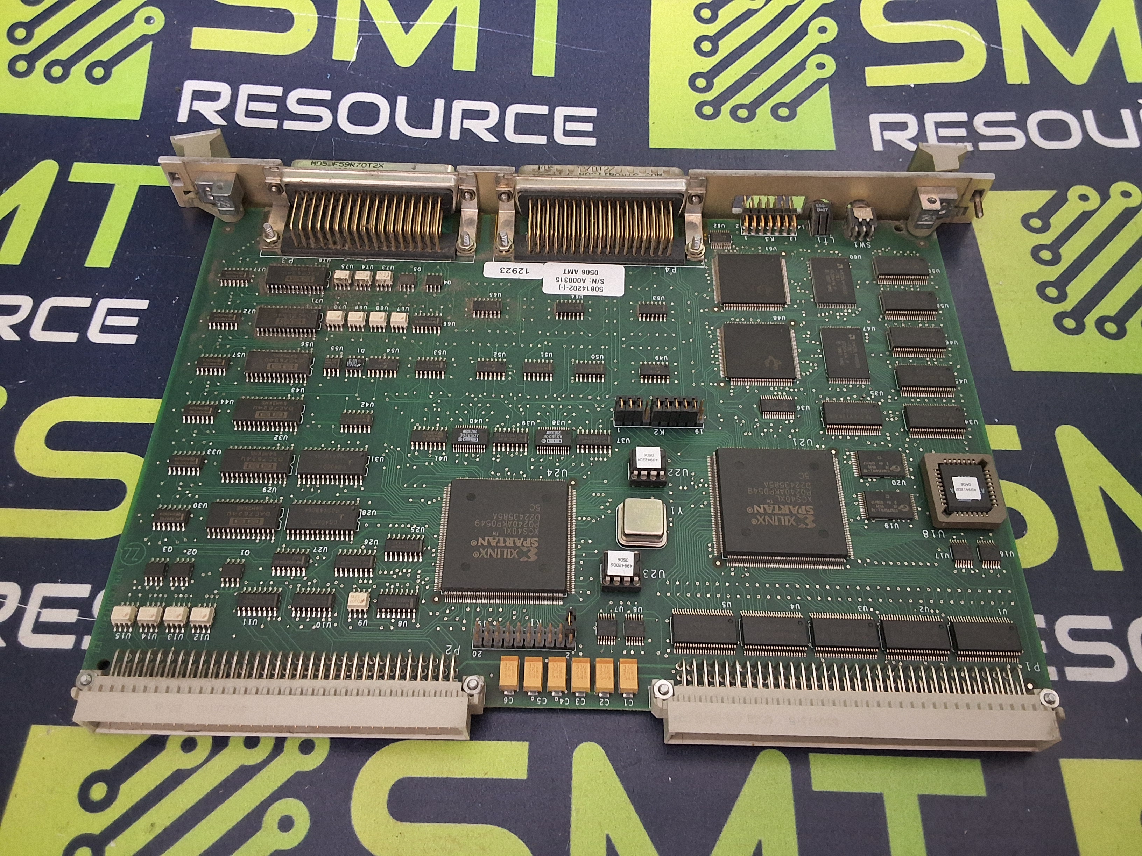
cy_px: 428
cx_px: 571
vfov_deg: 49.7
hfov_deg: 63.4
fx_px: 924
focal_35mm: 28
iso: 320
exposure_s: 1/20
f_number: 1.9
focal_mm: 2.91
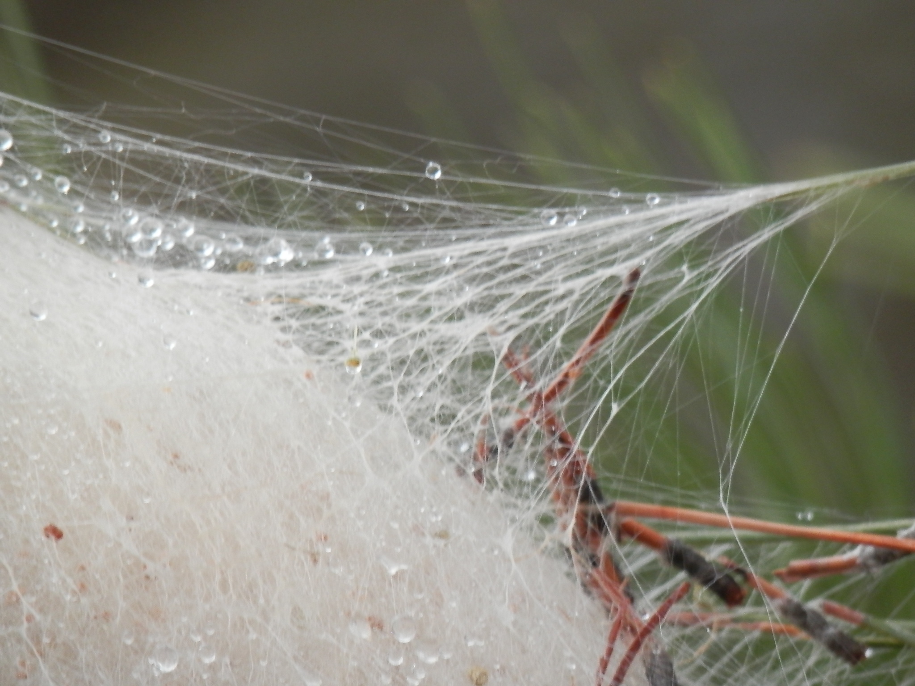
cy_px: 343
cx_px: 458
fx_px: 15860
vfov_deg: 2.5
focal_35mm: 600
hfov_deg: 3.3
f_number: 6.9
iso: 200
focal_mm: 108
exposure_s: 1/125
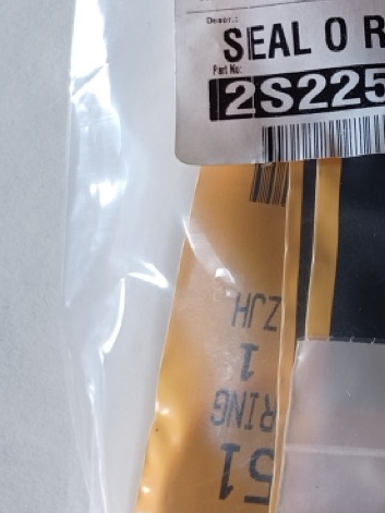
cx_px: 484
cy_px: 183
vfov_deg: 28.4
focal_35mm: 68
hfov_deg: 20.0
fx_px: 1009
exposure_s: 1/50
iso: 160
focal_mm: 4.6
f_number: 1.8
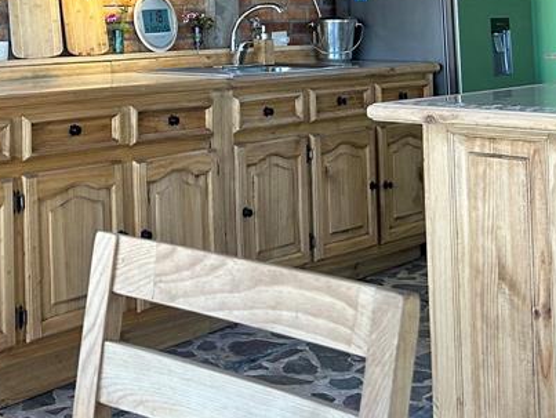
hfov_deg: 28.7
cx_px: 112
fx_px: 1061
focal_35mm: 66
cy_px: -21
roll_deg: +1.3
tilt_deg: +2.0
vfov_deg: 21.3
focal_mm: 5.7
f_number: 1.5
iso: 125
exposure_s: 1/120
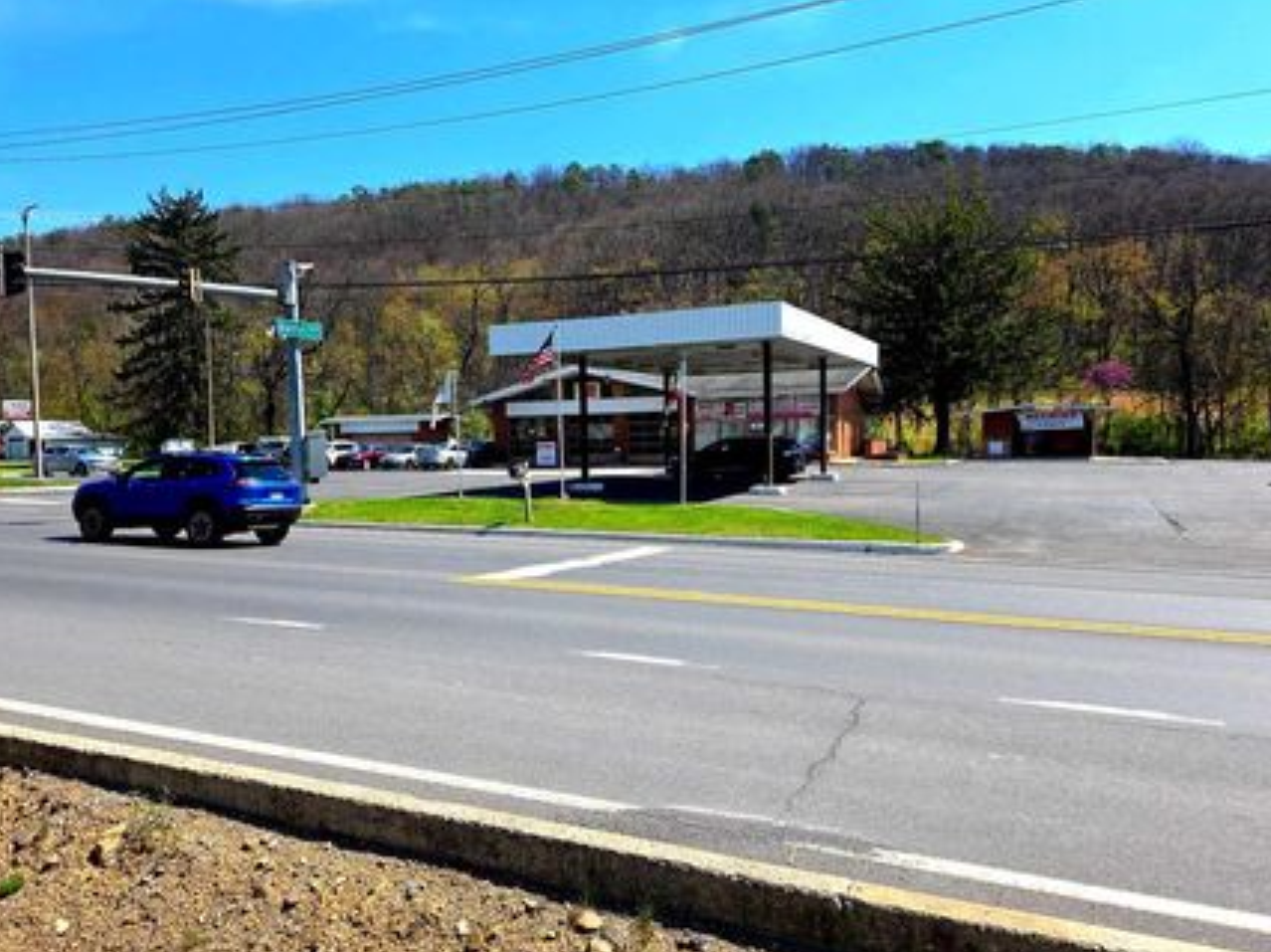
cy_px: 485
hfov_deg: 65.3
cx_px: 588
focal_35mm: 27
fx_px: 991
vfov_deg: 51.3
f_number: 1.7
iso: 80
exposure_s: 1/5958
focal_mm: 6.25
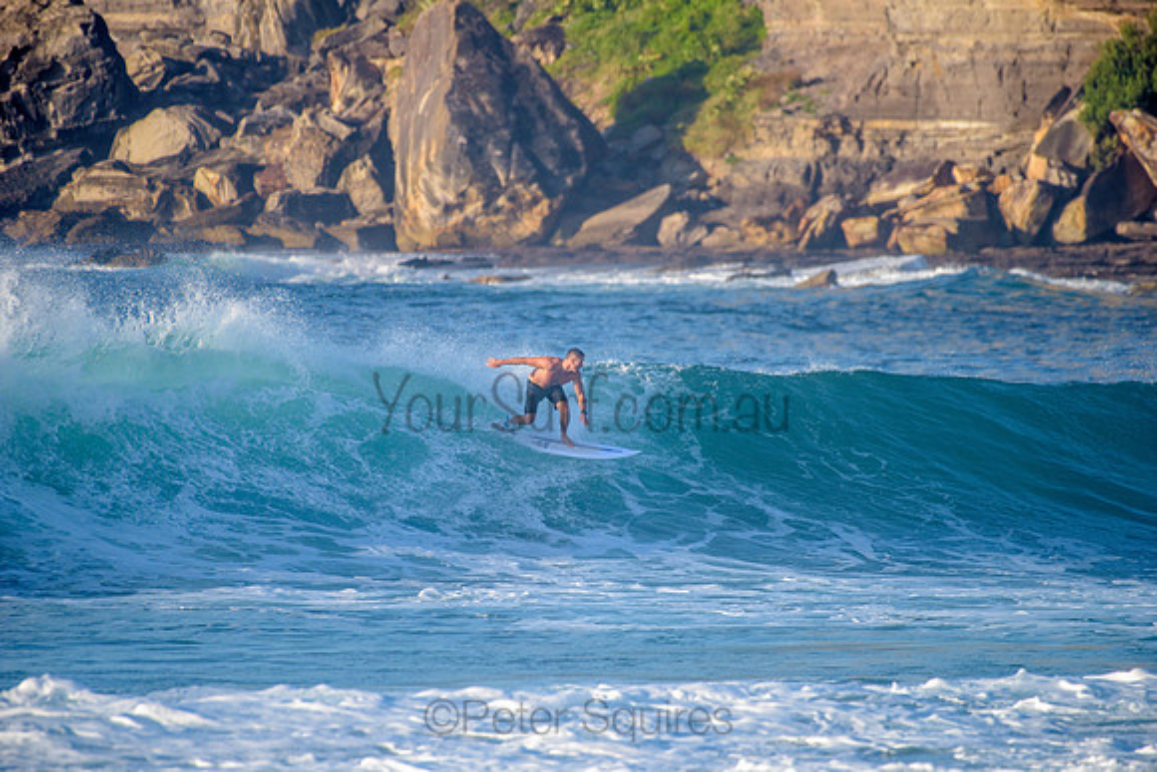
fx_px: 16072
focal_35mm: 500
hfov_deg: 4.1
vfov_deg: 2.8
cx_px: 578
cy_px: 386
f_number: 5.6
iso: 450
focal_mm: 500
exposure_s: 1/2000
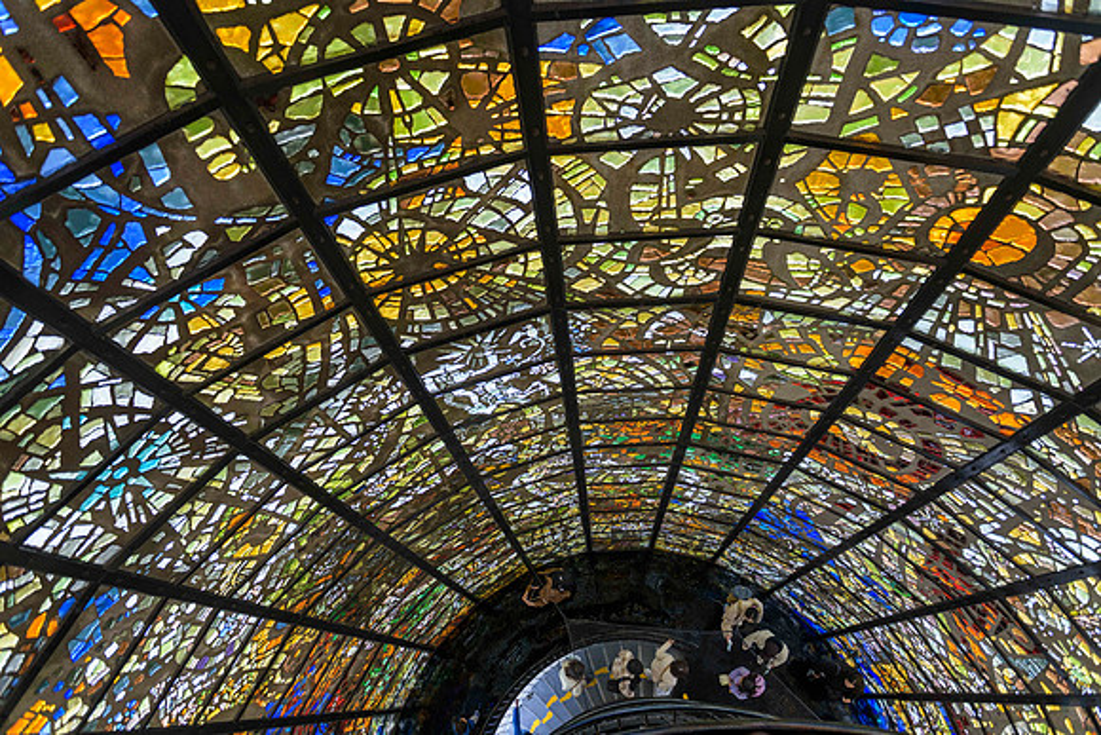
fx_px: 826
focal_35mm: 27
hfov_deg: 67.4
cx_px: 550
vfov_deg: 48.0
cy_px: 368
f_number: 4
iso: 450
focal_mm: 27
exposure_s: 1/60
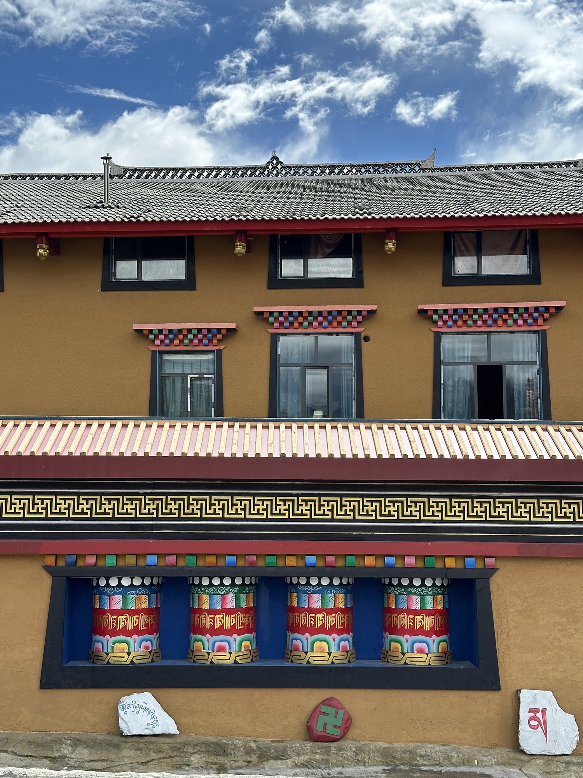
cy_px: 389
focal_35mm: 48
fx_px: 1078
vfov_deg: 39.7
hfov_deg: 30.3
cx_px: 292
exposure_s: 1/3472
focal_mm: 6.86
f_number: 1.78
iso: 64
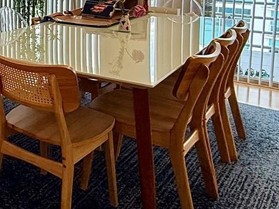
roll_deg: -0.2
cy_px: -11
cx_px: -62
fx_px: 403
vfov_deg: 27.1
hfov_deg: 31.5
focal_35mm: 50
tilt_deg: -4.9
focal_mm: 2.22
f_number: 2.2
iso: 200
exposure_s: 1/120
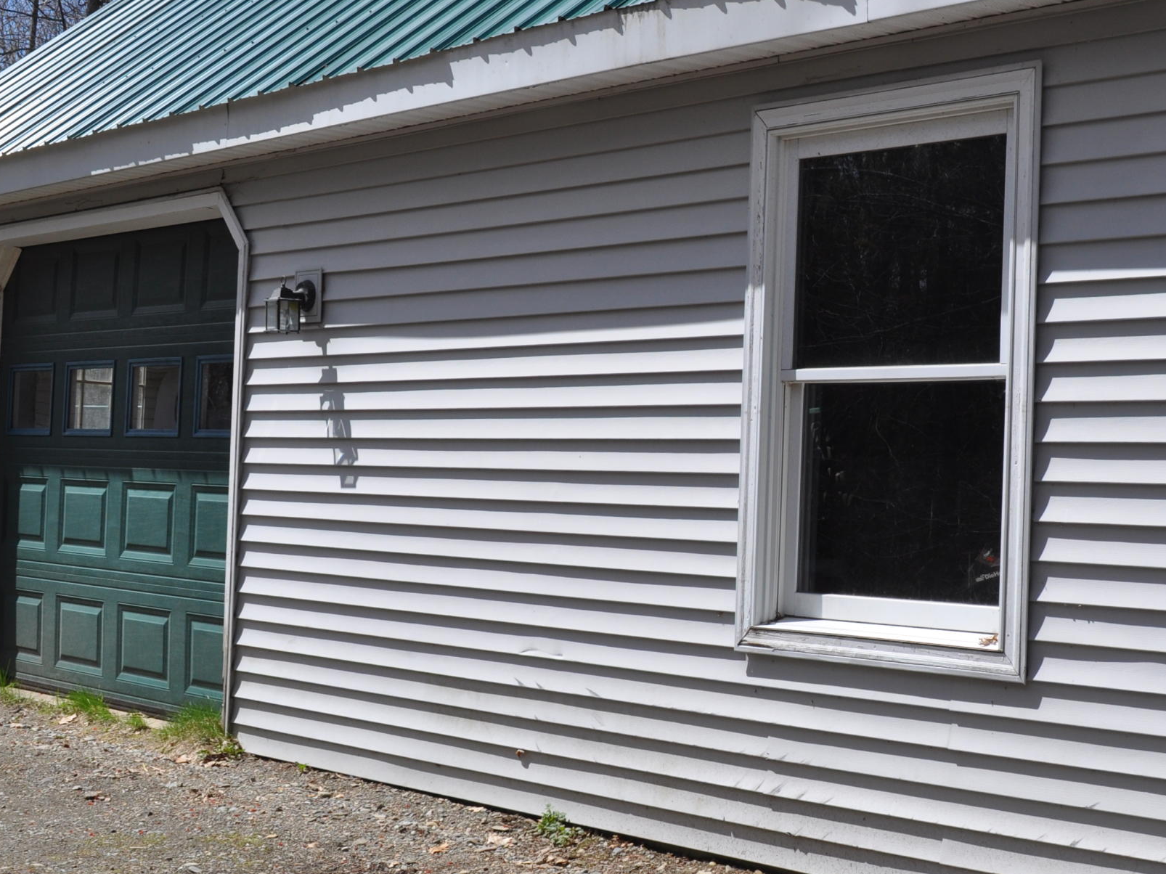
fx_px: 2085
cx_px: 918
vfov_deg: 23.7
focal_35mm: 62
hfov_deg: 30.5
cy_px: 481
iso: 200
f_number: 10
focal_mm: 23
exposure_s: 1/400
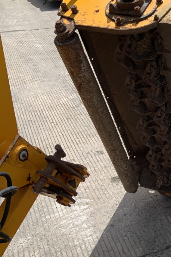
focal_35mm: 45
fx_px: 320
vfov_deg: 43.5
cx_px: 187
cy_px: 117
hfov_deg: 27.4
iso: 16
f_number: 1.8
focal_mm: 3
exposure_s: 1/2058
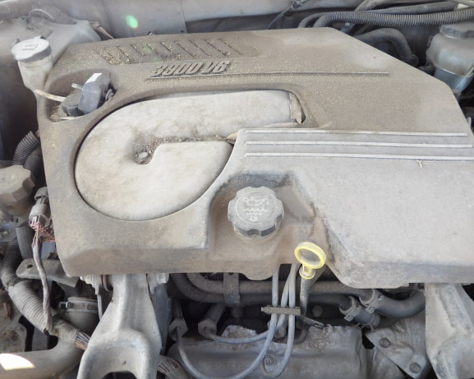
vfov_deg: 54.9
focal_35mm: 26
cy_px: 192
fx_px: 365
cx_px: 238
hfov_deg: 66.1
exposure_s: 1/50
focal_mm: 4.3
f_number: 3.2
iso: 100
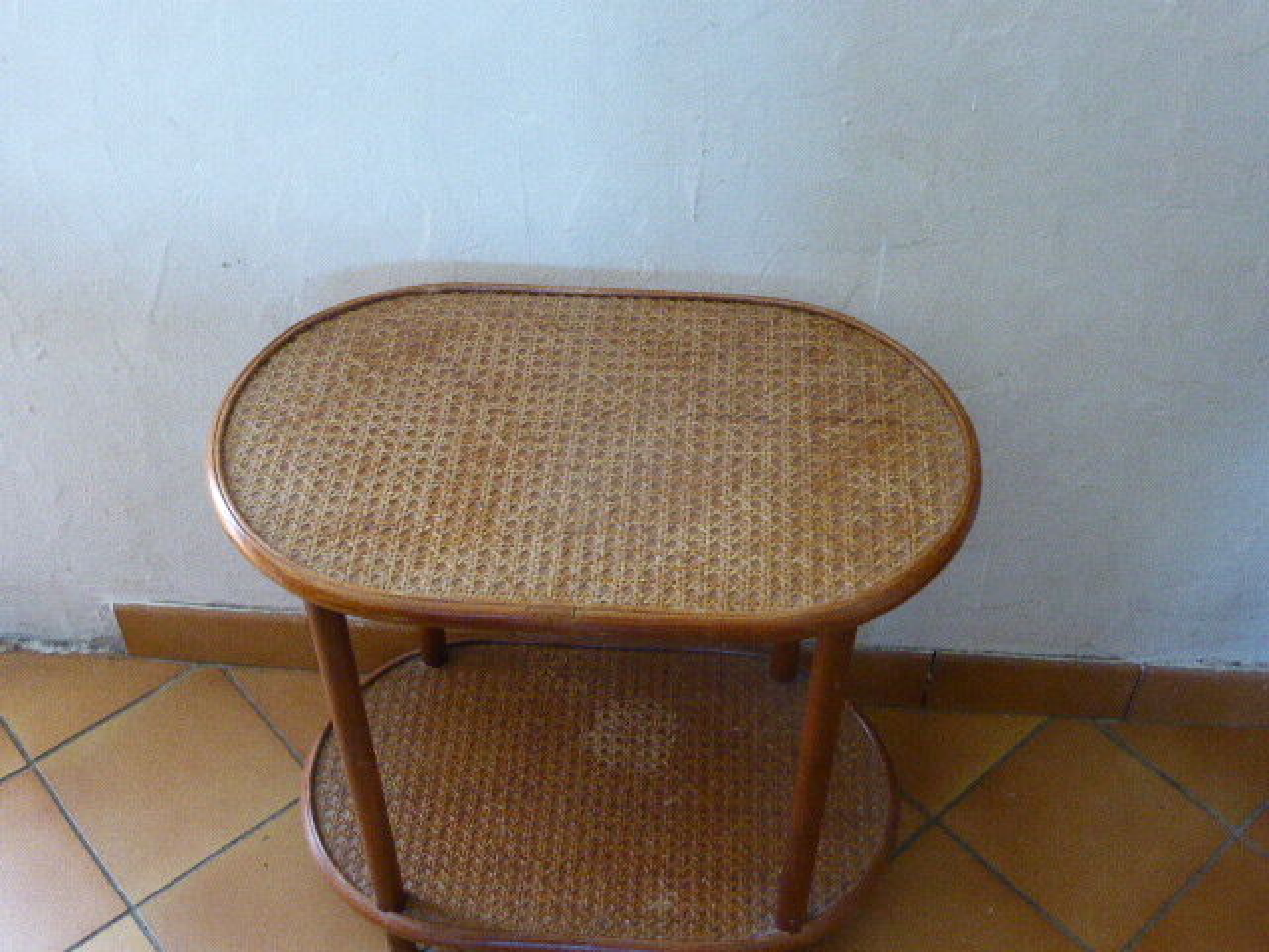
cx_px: 634
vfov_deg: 33.6
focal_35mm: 43
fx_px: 1576
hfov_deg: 43.9
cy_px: 476
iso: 800
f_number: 3.9
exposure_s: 1/80
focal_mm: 7.4
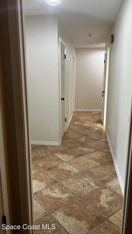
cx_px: 69
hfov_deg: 40.2
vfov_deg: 66.0
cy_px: 118
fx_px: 180
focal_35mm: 29
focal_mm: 5.7
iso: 320
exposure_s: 1/60
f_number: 1.5
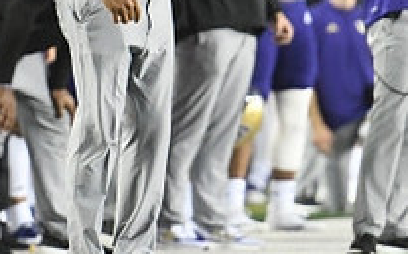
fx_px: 9510
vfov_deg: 1.5
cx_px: 108
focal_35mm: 856
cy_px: -41
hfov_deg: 2.5
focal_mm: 200
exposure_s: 1/800
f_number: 2.8
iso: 3200
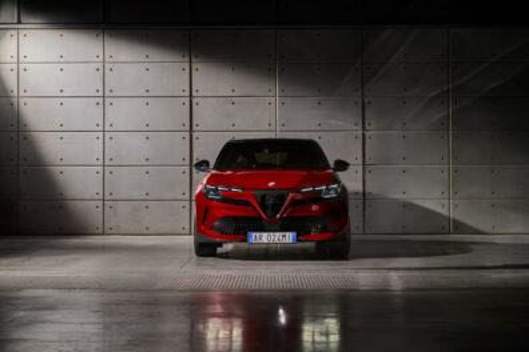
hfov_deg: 37.5
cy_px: 176
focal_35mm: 53
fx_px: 779
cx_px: 264
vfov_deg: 25.5
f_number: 14
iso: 100
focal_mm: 53
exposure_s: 1/5
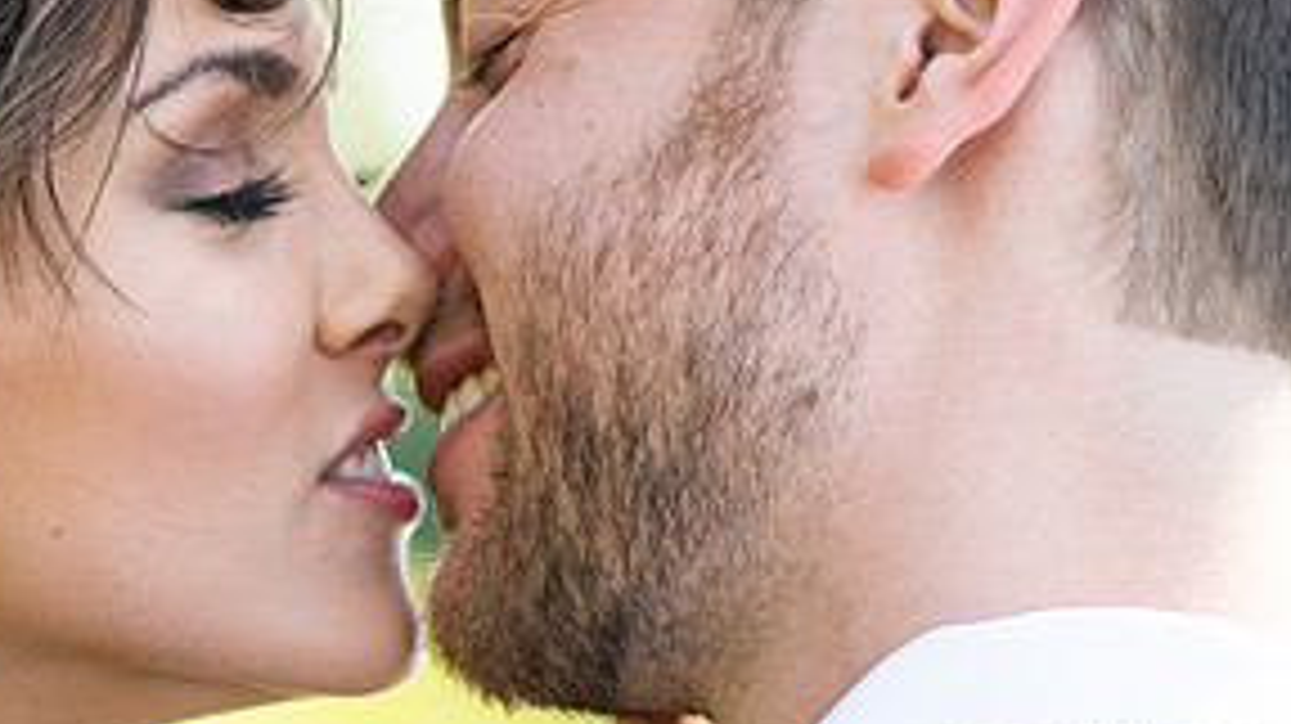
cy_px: 456
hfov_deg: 8.0
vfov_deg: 4.5
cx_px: 301
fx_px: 9202
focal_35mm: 269
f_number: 2
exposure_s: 1/1250
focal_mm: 85
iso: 160
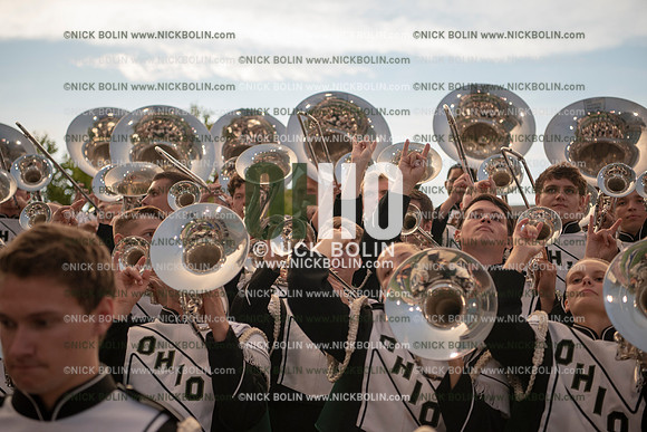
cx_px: 324
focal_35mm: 58
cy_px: 216
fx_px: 1043
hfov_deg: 34.5
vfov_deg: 23.4
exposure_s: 1/640
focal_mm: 58
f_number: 3.2
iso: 800
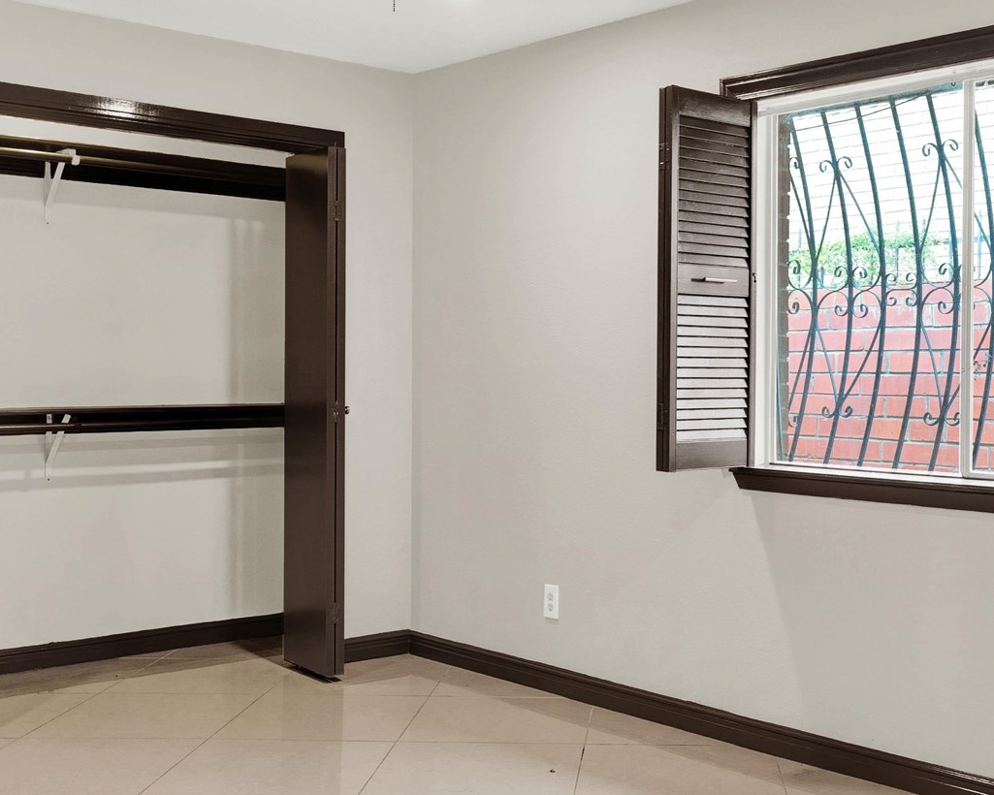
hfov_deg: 40.6
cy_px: 366
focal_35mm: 45
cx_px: 677
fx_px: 1324
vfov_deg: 33.4
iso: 100
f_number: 8
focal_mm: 16
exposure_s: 1/2
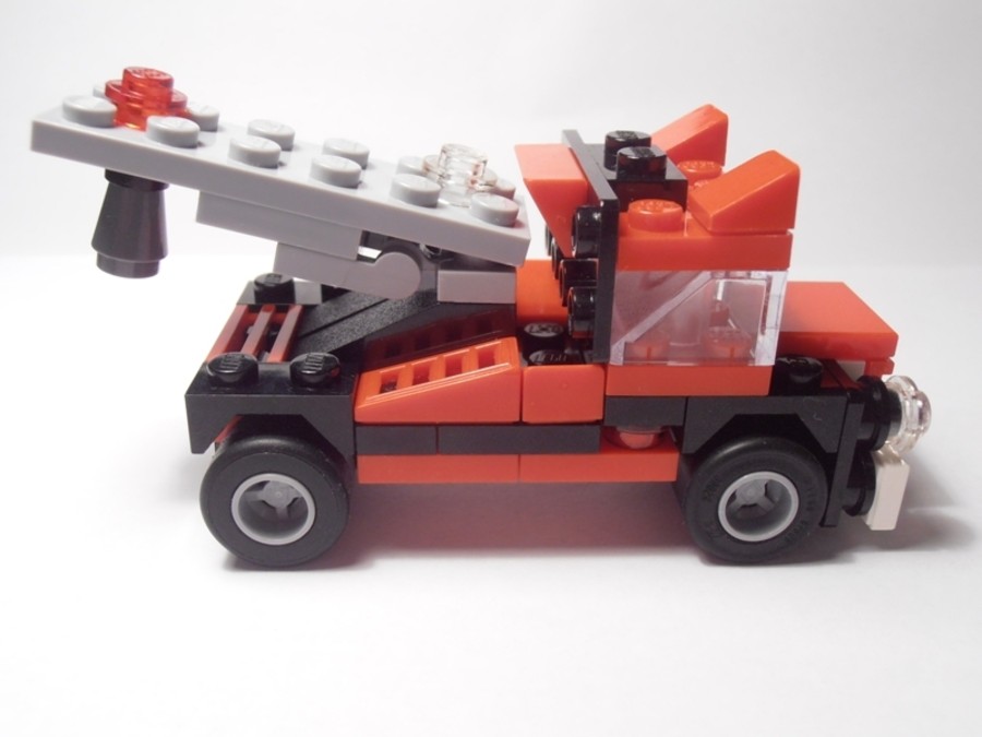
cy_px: 368
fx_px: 1050
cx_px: 491
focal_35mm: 37
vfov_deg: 38.7
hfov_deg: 50.1
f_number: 3.9
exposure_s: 1/30
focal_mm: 6.61
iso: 125
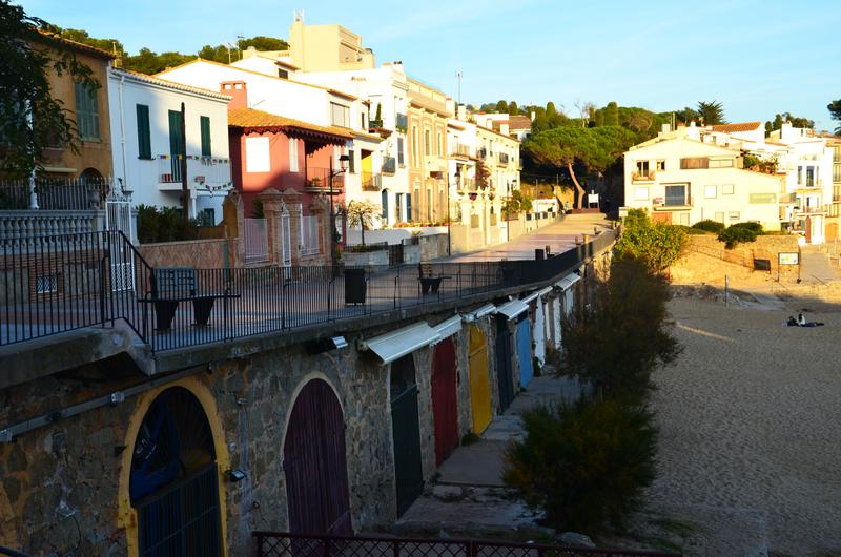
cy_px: 278
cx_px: 420
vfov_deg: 28.0
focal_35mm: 48
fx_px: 1119
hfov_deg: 41.2
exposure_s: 1/160
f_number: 9
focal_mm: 32
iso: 320
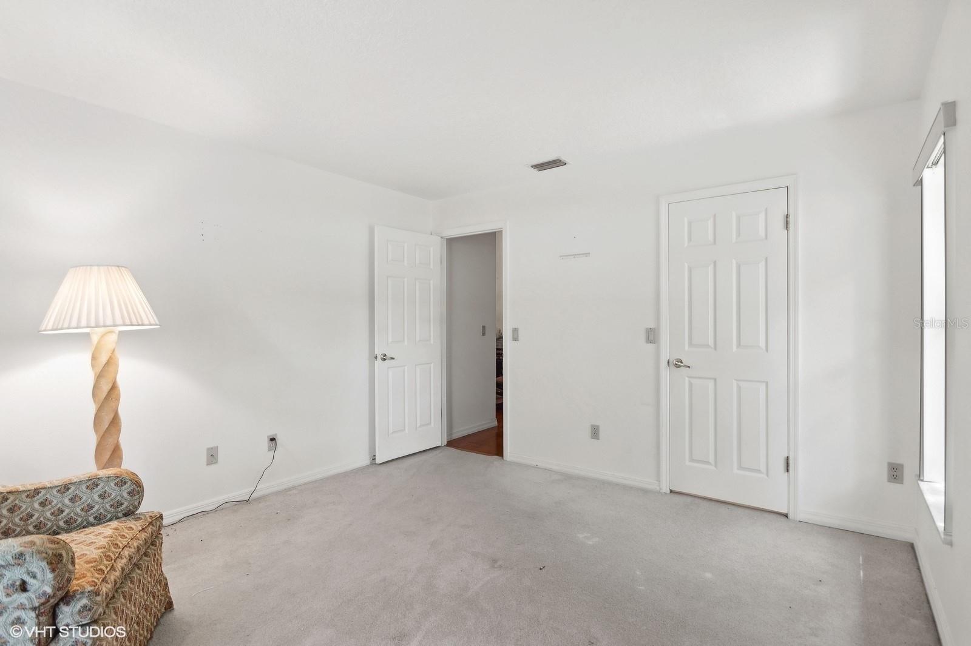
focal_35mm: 18
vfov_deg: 67.3
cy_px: 323
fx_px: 485
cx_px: 486
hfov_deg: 90.0
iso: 200
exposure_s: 1/2
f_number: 9
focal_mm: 12
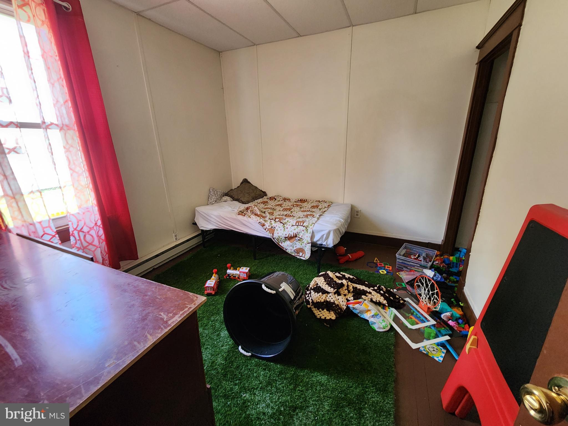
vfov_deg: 89.9
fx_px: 213
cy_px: 213
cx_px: 284
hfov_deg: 106.2
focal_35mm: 13
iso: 320
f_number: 2.2
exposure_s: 1/40
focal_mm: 2.2
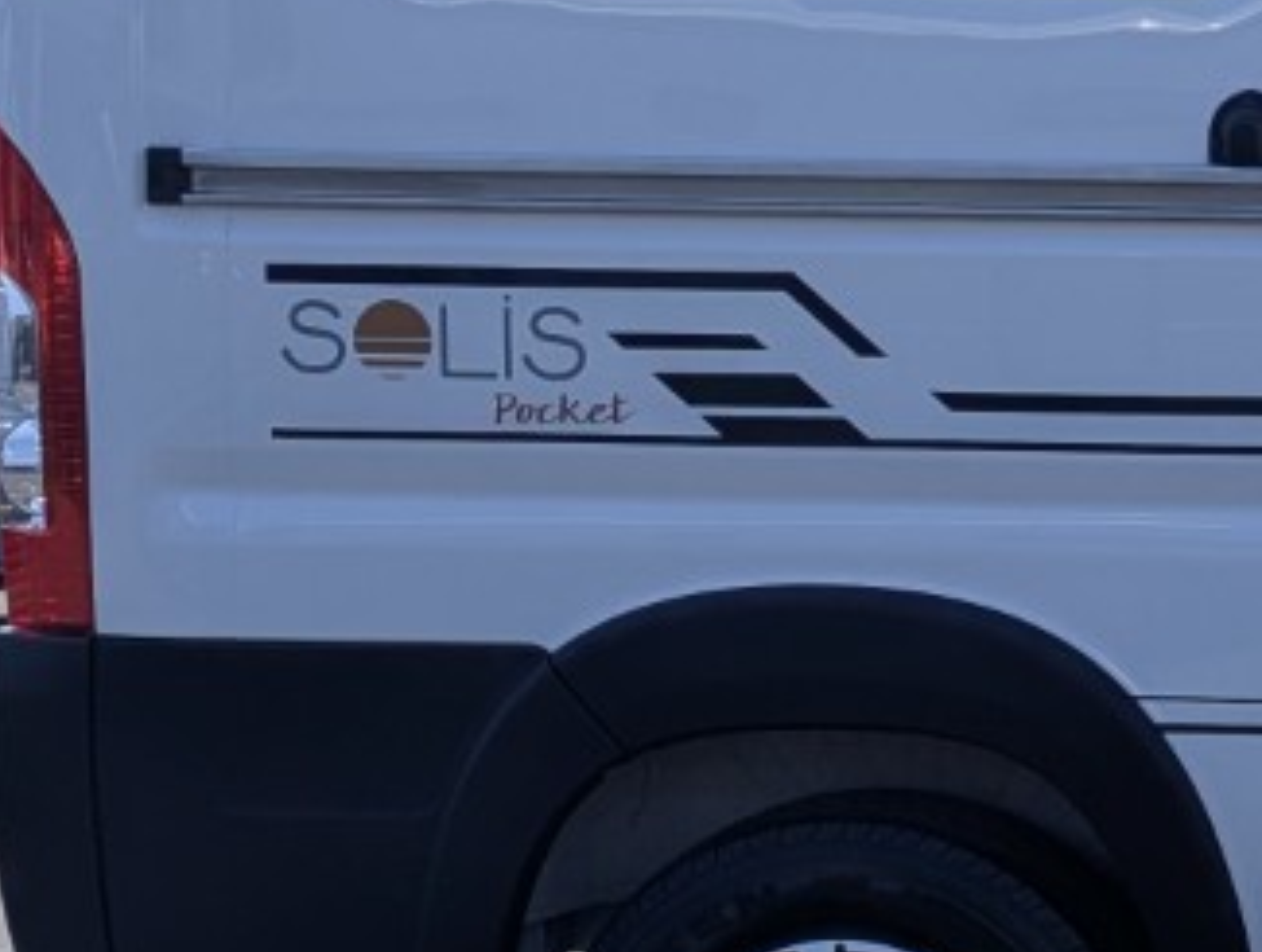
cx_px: 2013
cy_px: 369
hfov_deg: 16.9
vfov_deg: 14.4
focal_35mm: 103
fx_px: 3762
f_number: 1.85
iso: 46
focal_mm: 6.81
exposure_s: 1/2358
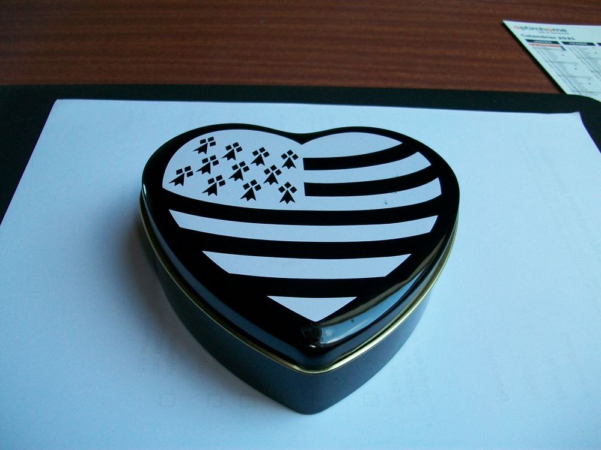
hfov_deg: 54.0
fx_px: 590
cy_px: 225
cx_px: 300
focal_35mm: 34
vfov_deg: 41.8
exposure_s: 1/60
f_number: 2.8
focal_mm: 5.7
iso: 120
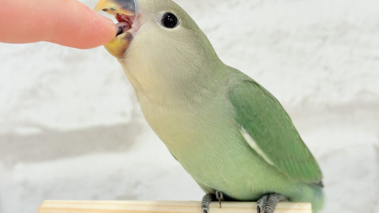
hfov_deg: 36.6
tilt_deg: -2.4
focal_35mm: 57
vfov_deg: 21.0
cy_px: 75
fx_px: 573
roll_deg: +6.5
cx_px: 189
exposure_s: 1/50
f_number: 1.6
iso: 40
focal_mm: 5.96
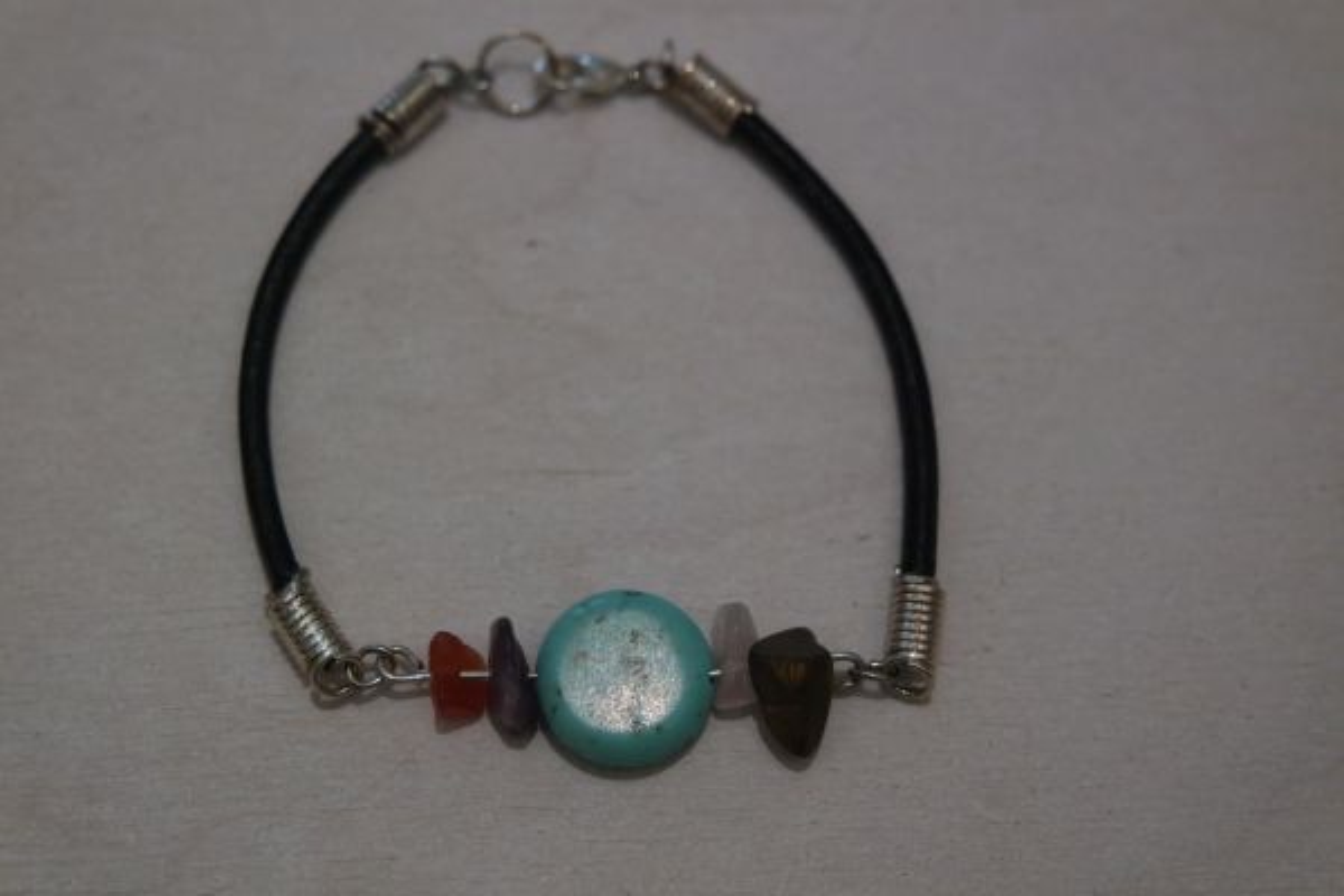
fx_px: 2576
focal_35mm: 69
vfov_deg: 19.7
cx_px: 672
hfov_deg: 29.2
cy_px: 448
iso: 3200
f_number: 5.6
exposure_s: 1/60
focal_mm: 45
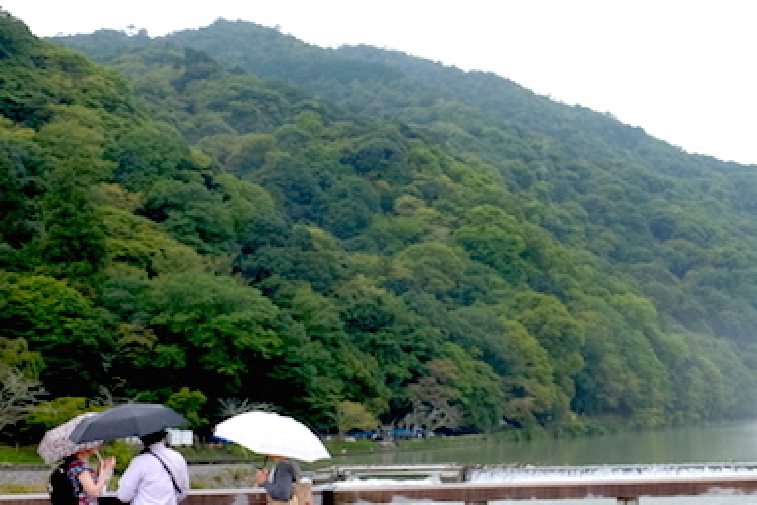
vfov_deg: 27.0
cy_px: 238
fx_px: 1051
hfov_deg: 37.4
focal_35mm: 50
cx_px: 658
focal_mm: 16
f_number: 10
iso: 1600
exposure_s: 1/250
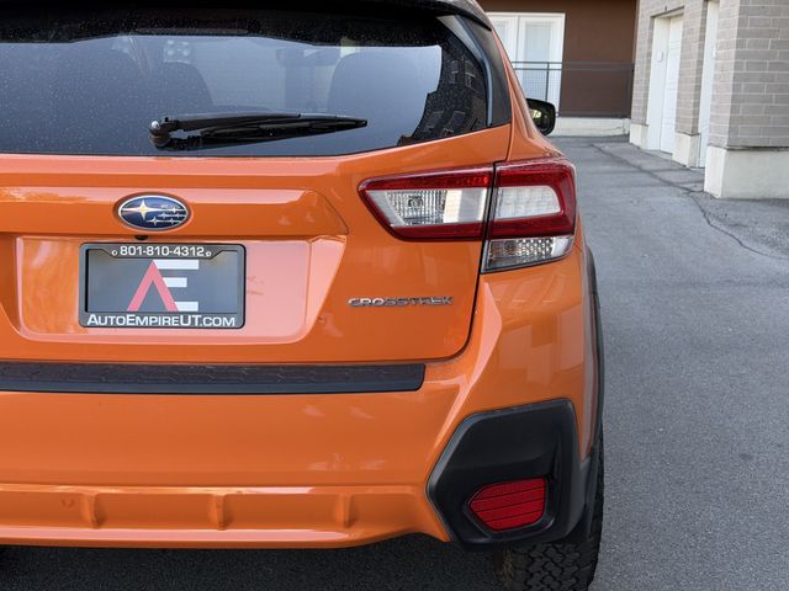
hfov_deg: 39.7
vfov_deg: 30.3
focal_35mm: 48
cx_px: 394
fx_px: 1094
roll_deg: -1.4
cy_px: 296
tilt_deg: -10.6
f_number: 1.78
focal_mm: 6.76
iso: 64
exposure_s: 1/241
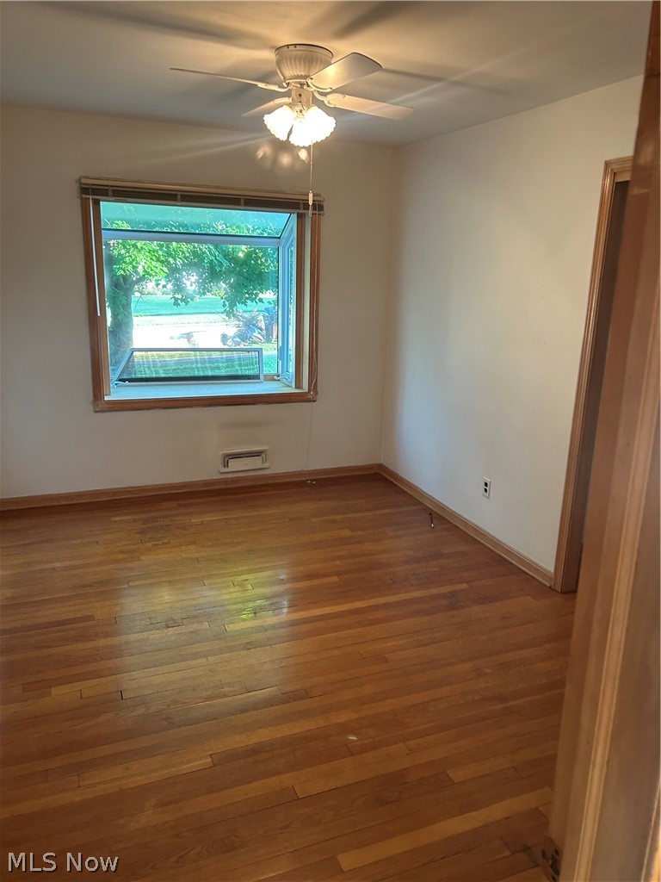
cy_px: 441
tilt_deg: -8.5
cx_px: 330
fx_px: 662
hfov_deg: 53.1
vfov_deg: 67.3
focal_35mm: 26
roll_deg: -0.6
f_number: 1.5
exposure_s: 1/60
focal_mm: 5.7
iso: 160
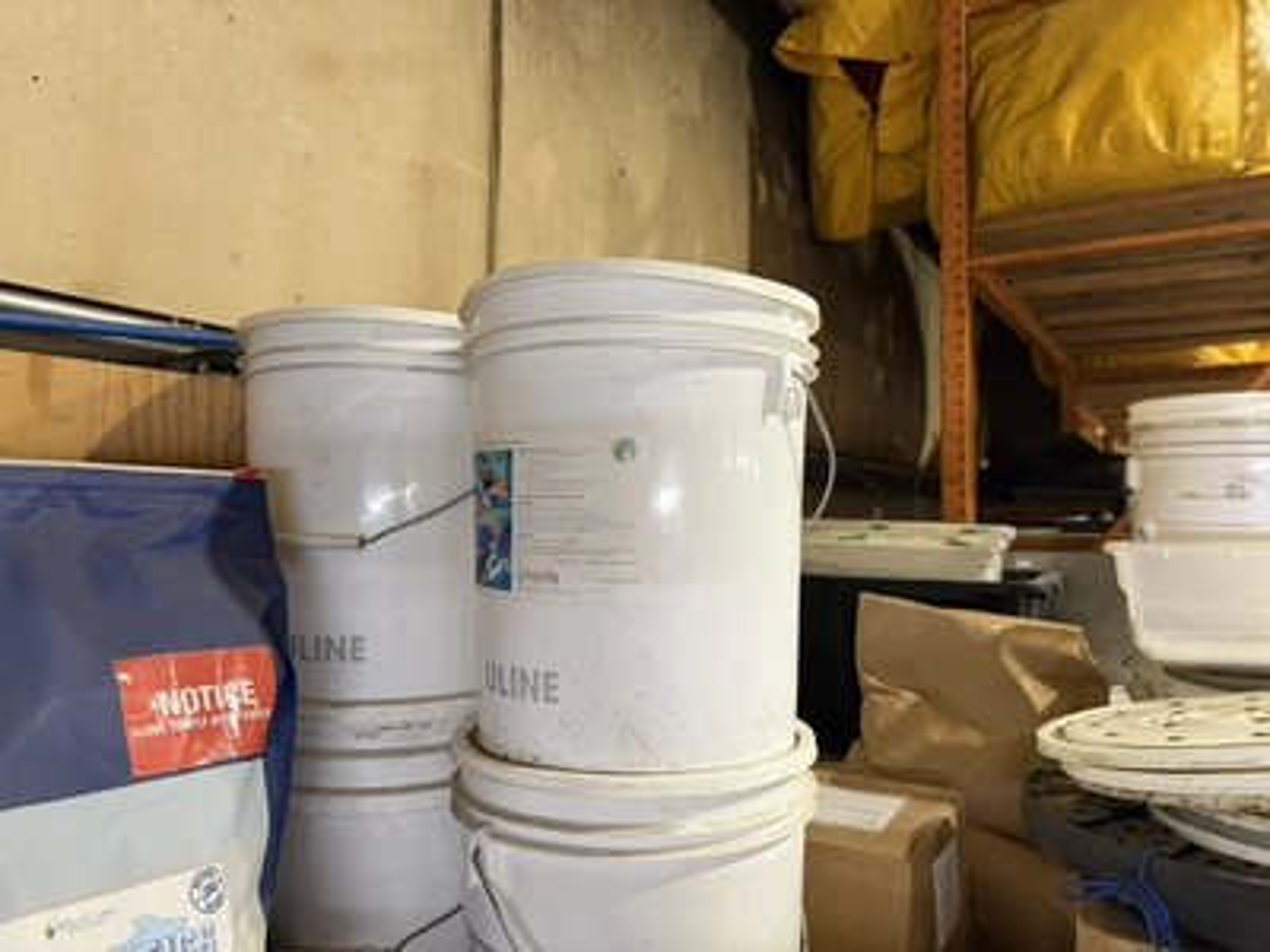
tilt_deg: +2.0
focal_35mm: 24
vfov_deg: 56.8
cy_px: 476
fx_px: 881
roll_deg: -1.1
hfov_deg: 71.6
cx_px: 635
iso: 320
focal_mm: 6.76
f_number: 1.78
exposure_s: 1/60
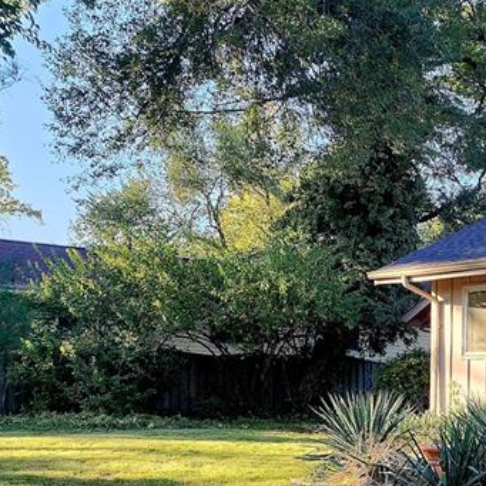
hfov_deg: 26.2
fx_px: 969
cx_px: 520
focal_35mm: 61
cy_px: 460
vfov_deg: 26.9
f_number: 1.8
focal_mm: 6.4
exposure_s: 1/182
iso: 40
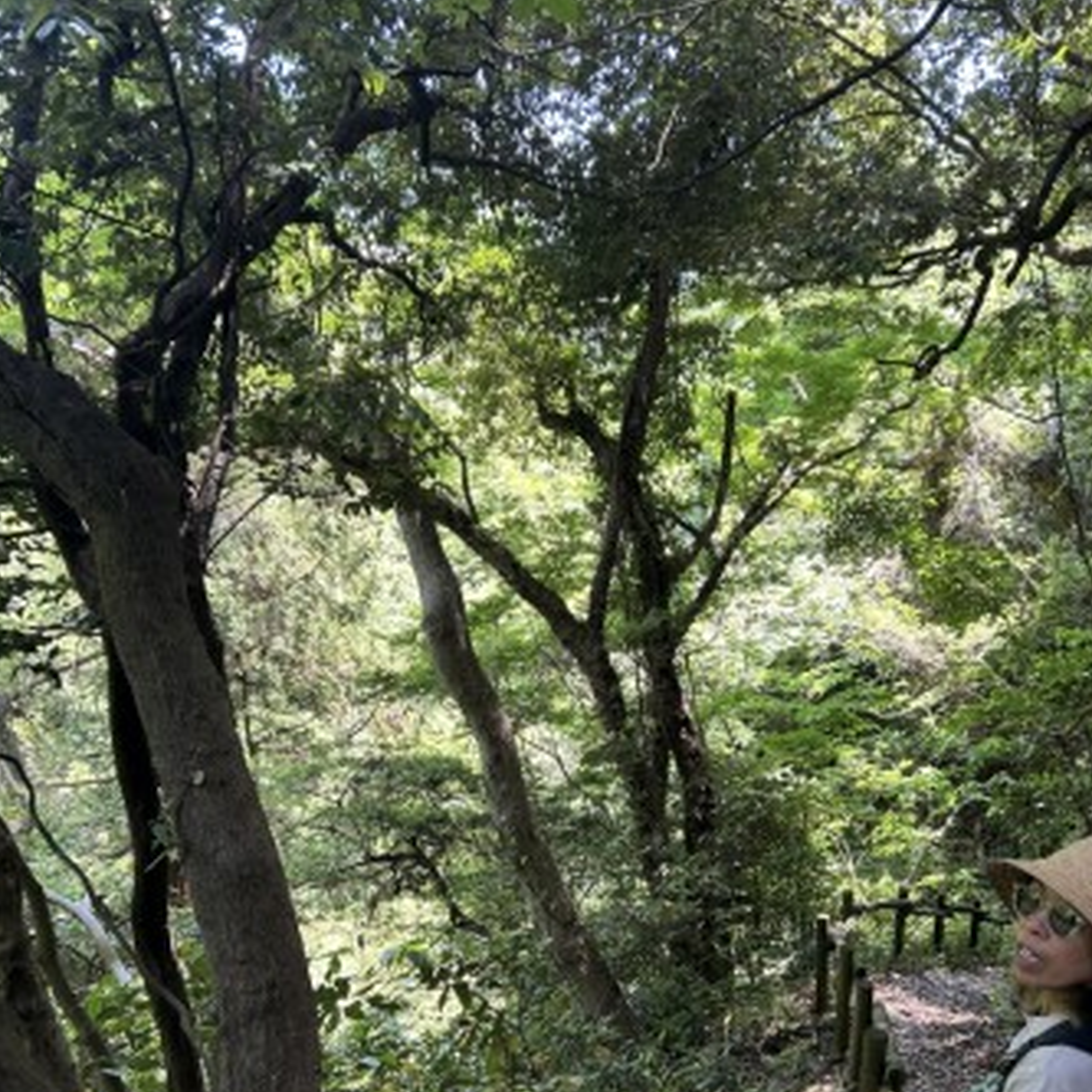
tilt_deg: -17.8
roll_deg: +0.6
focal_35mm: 31
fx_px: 1106
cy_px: 672
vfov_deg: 52.1
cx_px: 546
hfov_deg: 52.5
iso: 50
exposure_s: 1/121
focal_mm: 5.7
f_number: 1.5
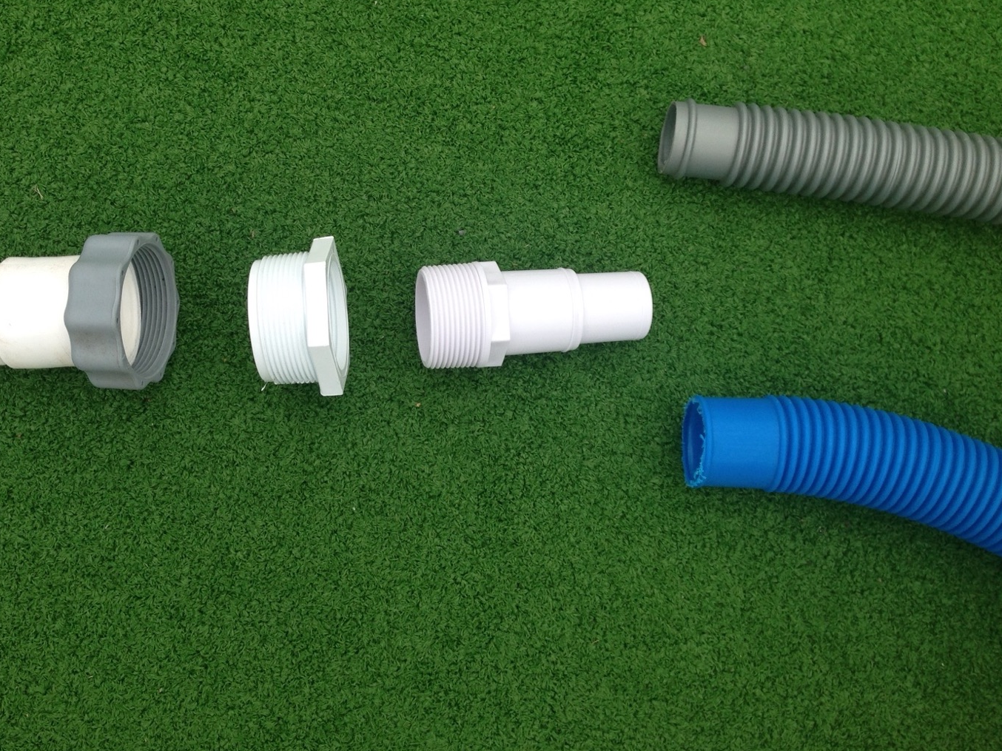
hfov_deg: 47.7
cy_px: 344
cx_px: 412
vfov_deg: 36.8
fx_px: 1129
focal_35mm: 39
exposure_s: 1/132
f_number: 2.4
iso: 50
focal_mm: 4.12
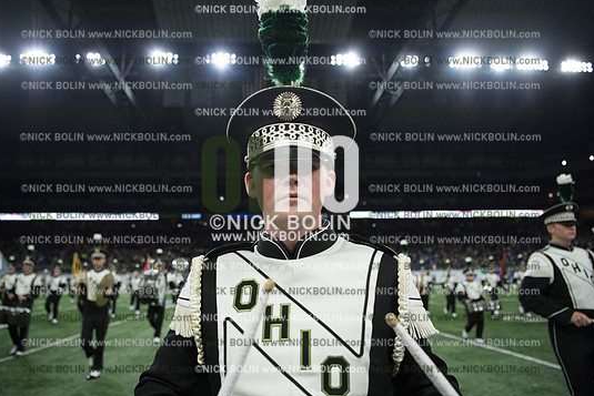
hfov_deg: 69.3
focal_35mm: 26
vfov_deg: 49.6
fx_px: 429
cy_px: 189
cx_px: 280
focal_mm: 24
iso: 1250
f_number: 2.8
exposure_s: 1/1250
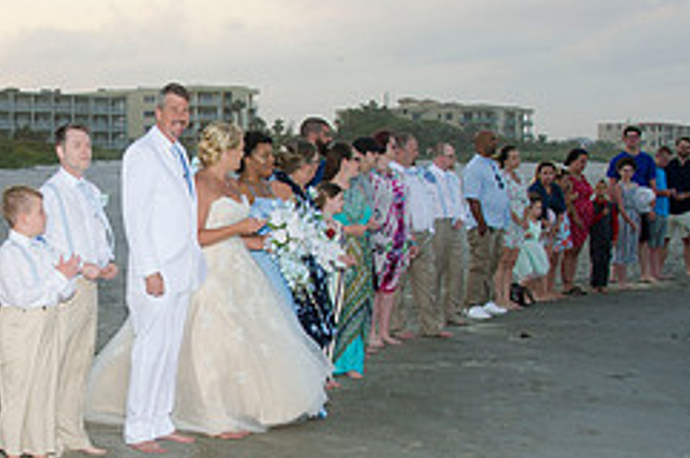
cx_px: 97
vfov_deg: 20.8
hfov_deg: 29.9
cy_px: 298
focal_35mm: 65
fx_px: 1244
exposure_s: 1/125
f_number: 5.6
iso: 100
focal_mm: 18
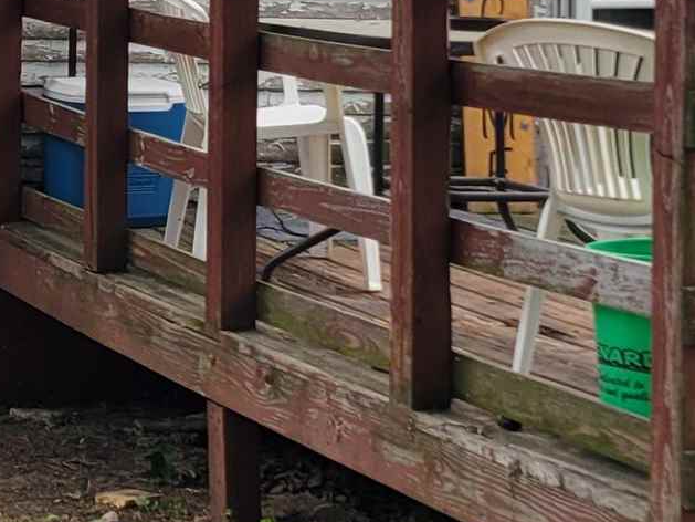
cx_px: -221
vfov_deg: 11.4
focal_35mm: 127
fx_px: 2550
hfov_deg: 14.8
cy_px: -105
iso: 40
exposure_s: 1/699
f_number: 1.8
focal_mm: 5.4
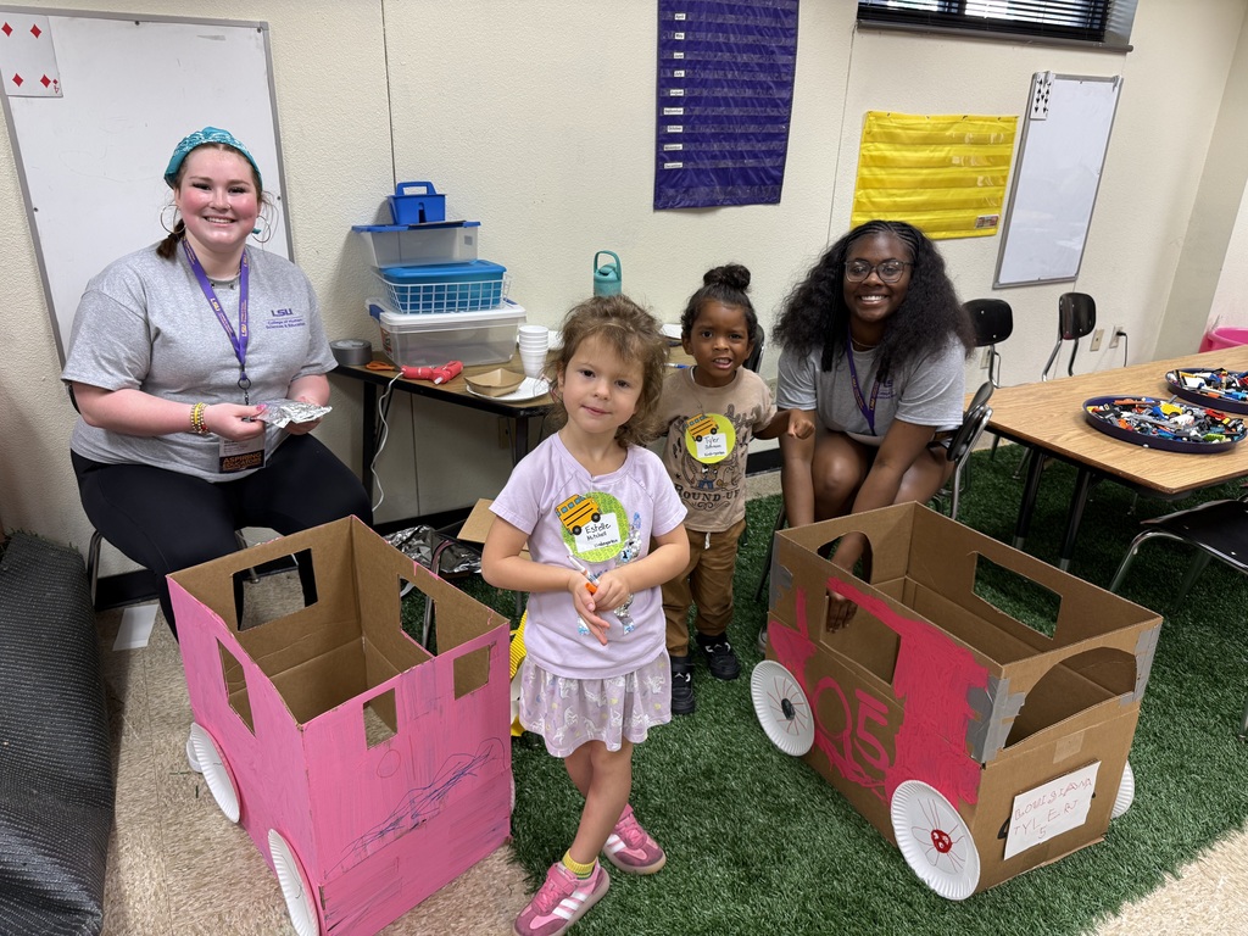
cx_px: 624
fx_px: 865
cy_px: 468
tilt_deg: -21.9
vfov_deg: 56.8
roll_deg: -1.6
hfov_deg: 71.6
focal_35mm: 24
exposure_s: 1/60
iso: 125
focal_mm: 6.76
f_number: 1.78
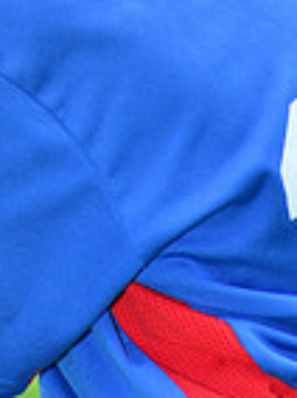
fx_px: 9042
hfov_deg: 1.9
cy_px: -202
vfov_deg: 2.5
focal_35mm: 788
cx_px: -99
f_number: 8
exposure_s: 1/200
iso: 200
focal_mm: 200
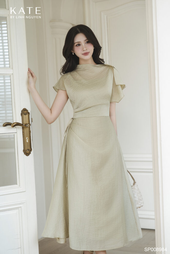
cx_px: 85
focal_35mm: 63
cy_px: 127
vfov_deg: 31.9
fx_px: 446
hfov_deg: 21.6
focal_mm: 63
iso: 250
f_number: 2.8
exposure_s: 1/160
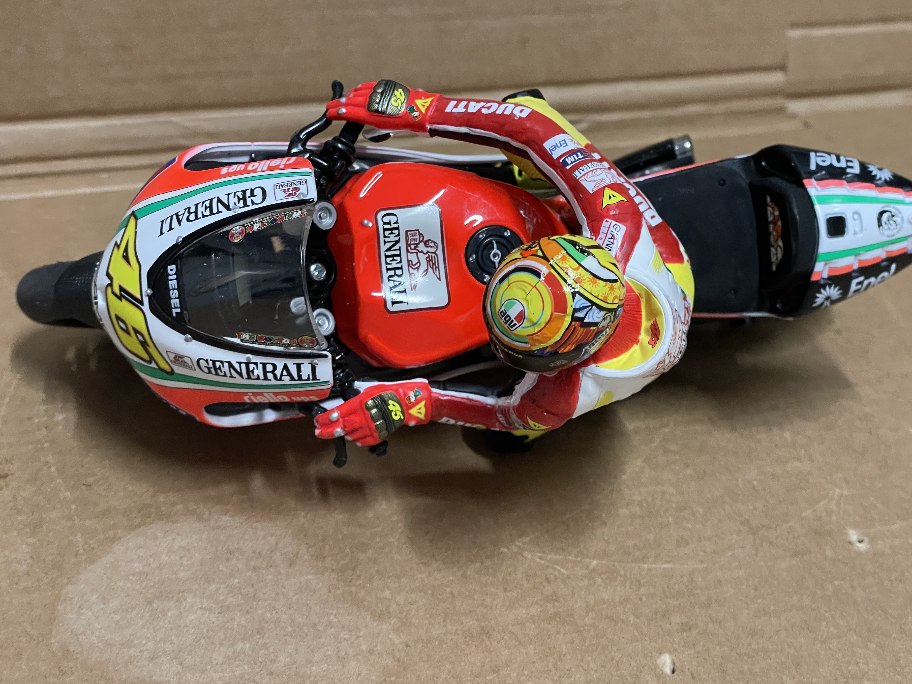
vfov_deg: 25.7
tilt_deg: -29.5
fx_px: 1502
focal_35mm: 57
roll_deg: -3.3
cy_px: 314
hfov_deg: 33.8
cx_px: 473
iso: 400
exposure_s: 1/50
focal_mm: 6
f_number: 2
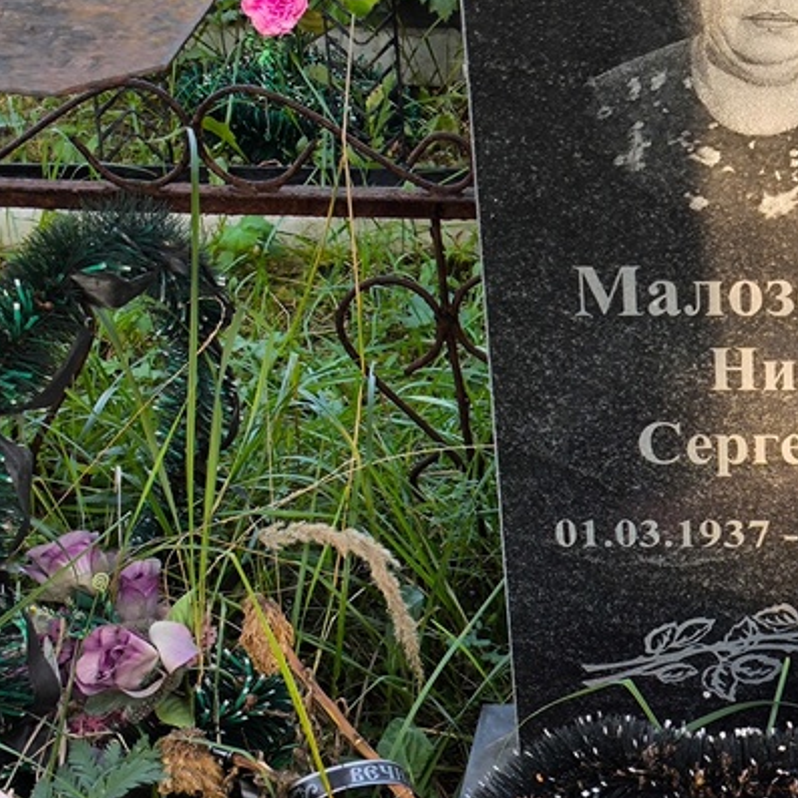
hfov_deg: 19.1
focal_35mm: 89
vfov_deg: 19.5
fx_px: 2321
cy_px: 434
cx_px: 763
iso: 64
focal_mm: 4.71
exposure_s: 1/120
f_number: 1.7
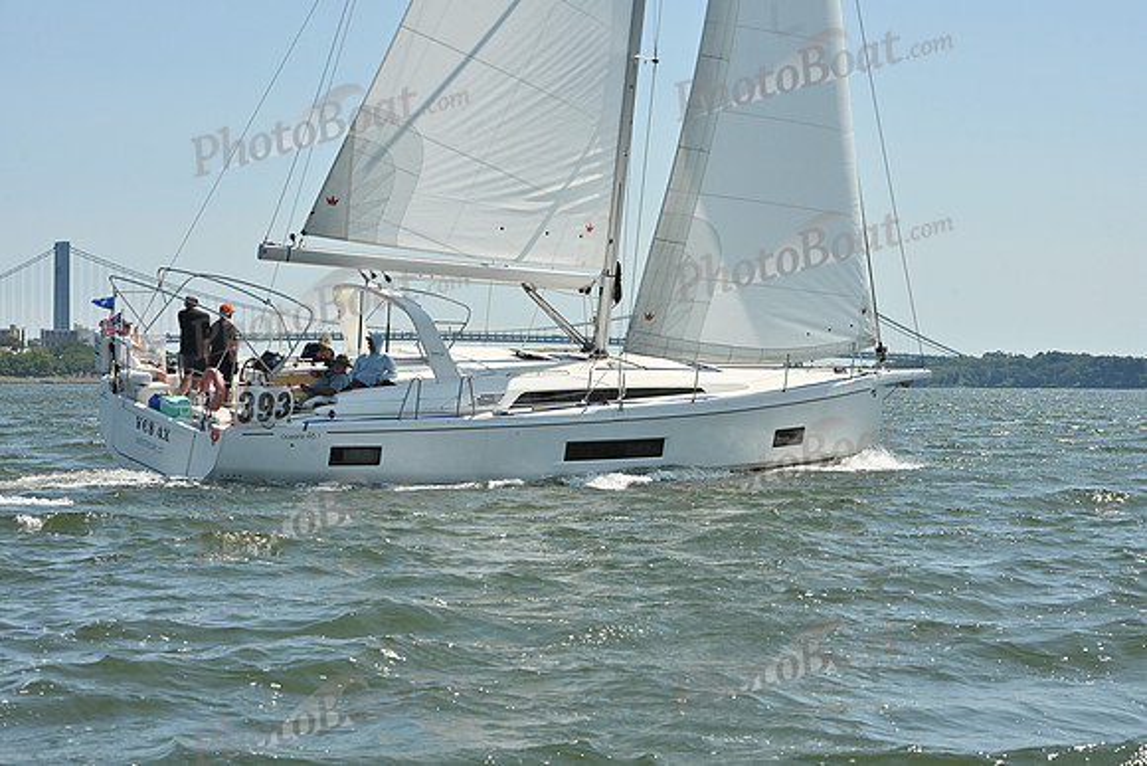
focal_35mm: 95
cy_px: 383
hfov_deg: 21.5
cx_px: 574
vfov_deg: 14.4
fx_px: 3027
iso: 320
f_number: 11
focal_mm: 95
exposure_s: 1/1000
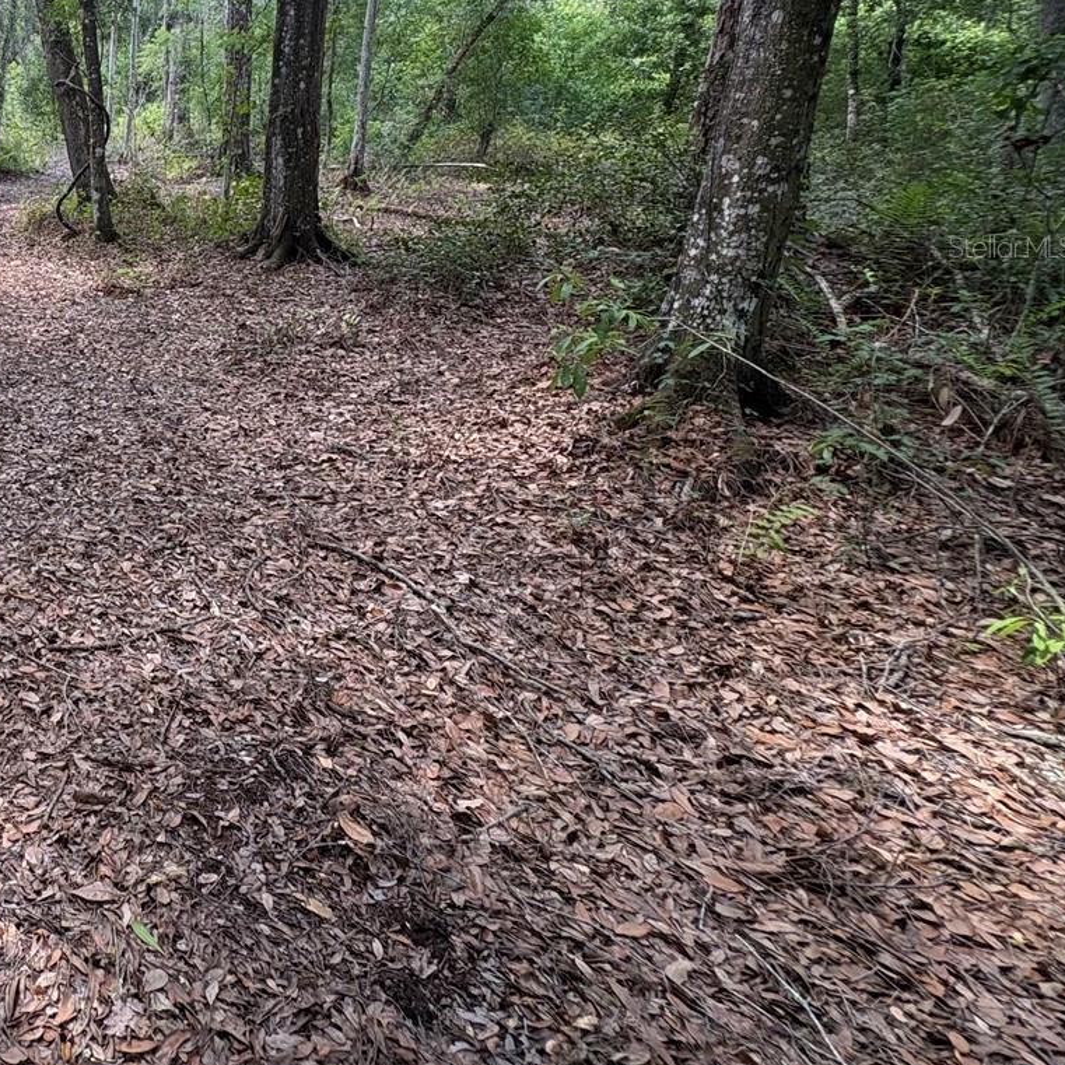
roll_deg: -0.6
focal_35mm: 26
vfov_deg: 57.4
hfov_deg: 48.2
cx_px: -39
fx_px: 905
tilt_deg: -9.3
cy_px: 246
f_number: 2.2
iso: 80
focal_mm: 2.22
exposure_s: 1/99
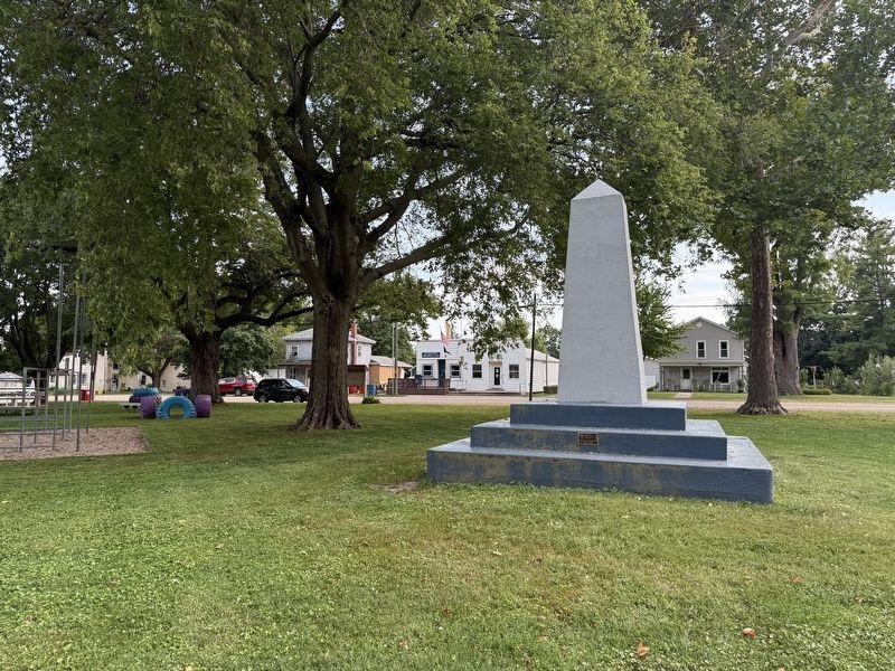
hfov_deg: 71.6
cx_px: 448
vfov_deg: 56.8
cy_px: 336
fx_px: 621
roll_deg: -0.7
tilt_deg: +3.8
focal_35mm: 24
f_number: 1.78
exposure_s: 1/955
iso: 100
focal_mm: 6.76
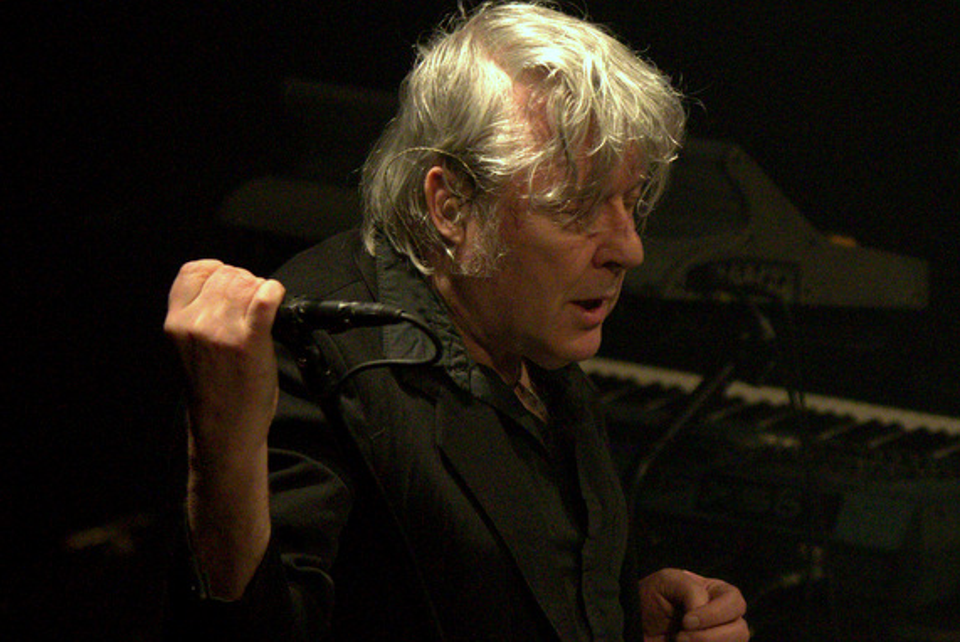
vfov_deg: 6.5
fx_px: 5659
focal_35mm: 212
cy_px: 339
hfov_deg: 9.7
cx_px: 604
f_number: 2.8
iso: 3200
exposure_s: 1/400
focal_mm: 112
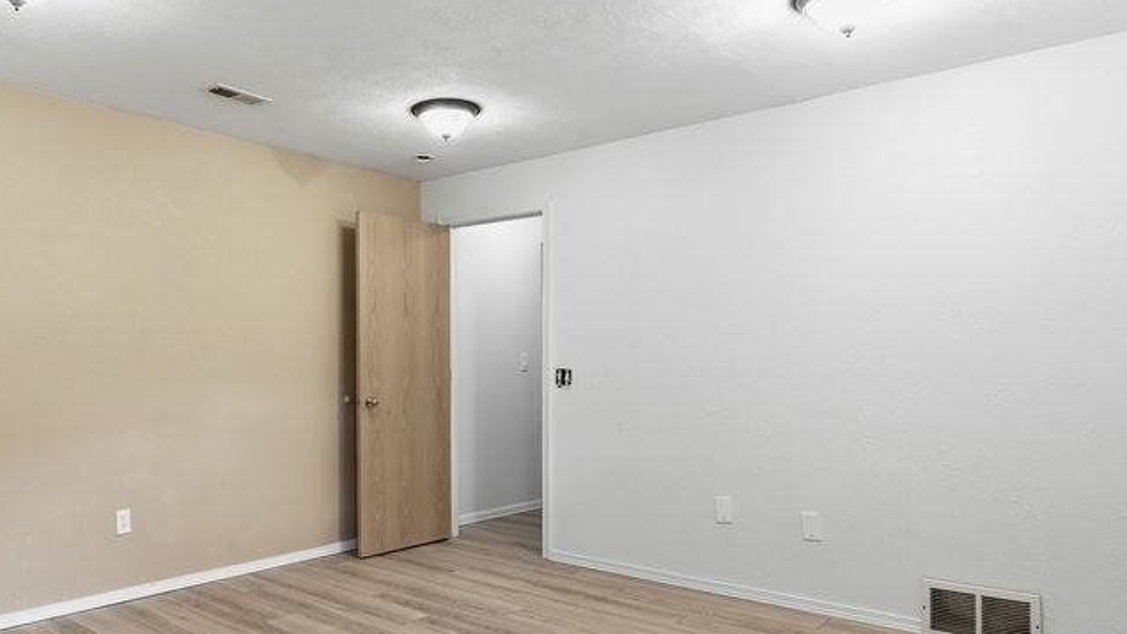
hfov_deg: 68.9
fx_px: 807
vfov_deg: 42.8
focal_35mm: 27
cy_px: 359
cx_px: 431
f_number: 8
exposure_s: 1/20
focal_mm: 16
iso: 100
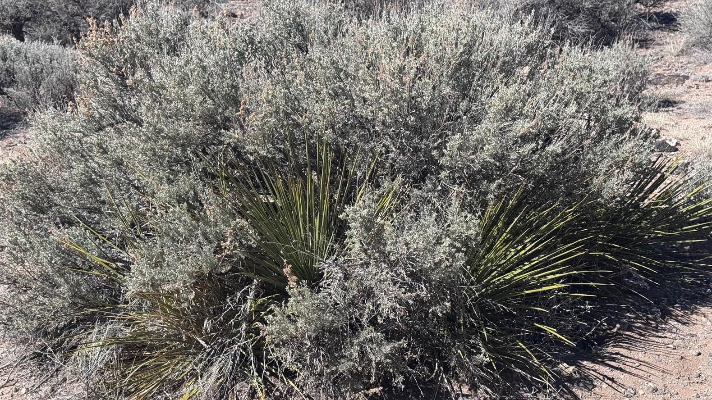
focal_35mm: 53
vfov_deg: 22.6
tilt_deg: -20.3
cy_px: 187
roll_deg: +1.9
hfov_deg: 39.2
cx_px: 360
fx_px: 1001
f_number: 1.78
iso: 64
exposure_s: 1/3425
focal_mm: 6.76
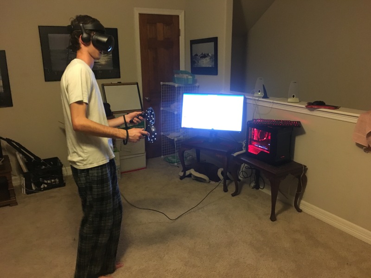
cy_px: 139
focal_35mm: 29
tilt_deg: -15.6
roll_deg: +0.5
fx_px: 311
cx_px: 186
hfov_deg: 61.7
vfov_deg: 48.2
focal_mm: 4.15
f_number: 2.2
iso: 250
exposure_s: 1/15
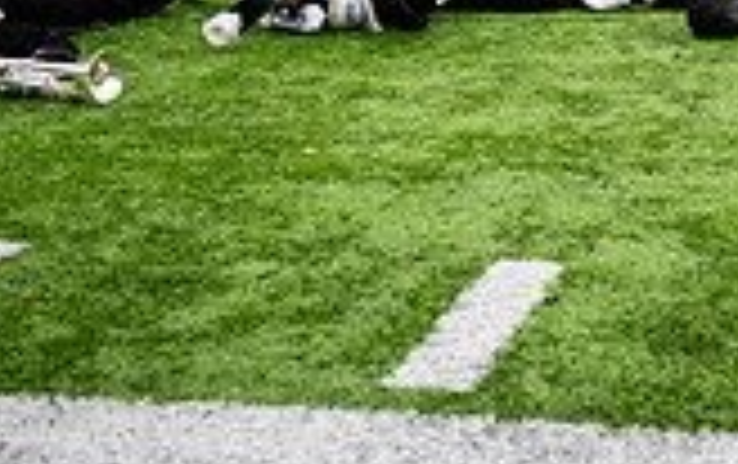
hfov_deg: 21.2
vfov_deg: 13.8
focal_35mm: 90
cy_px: -191
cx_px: 914
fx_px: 1813
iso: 100
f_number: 2.8
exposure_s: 1/500
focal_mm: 25
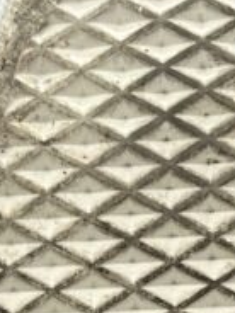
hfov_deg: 10.2
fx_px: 1312
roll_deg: +1.3
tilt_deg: -16.8
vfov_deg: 13.3
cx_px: 179
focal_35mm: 145
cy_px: 361
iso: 32
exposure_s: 1/138
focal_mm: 5.7
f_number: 1.5
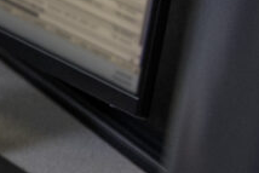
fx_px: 1721
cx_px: -683
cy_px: -157
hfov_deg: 7.1
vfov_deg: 5.6
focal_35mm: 239
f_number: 3.5
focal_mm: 32
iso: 1000
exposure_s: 1/80
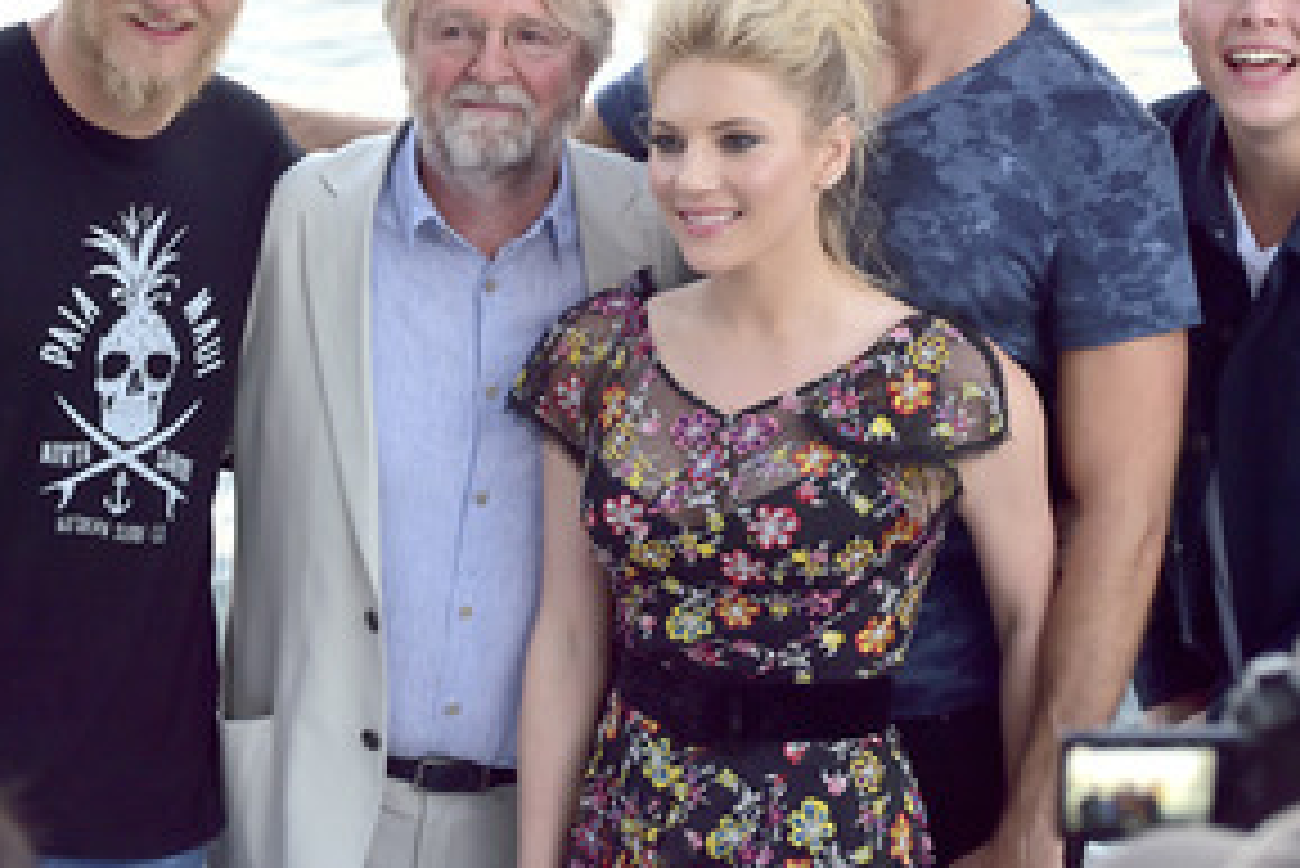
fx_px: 3938
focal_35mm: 109
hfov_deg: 18.7
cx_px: 670
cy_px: 346
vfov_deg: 12.6
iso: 400
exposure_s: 1/160
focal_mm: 70
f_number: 5
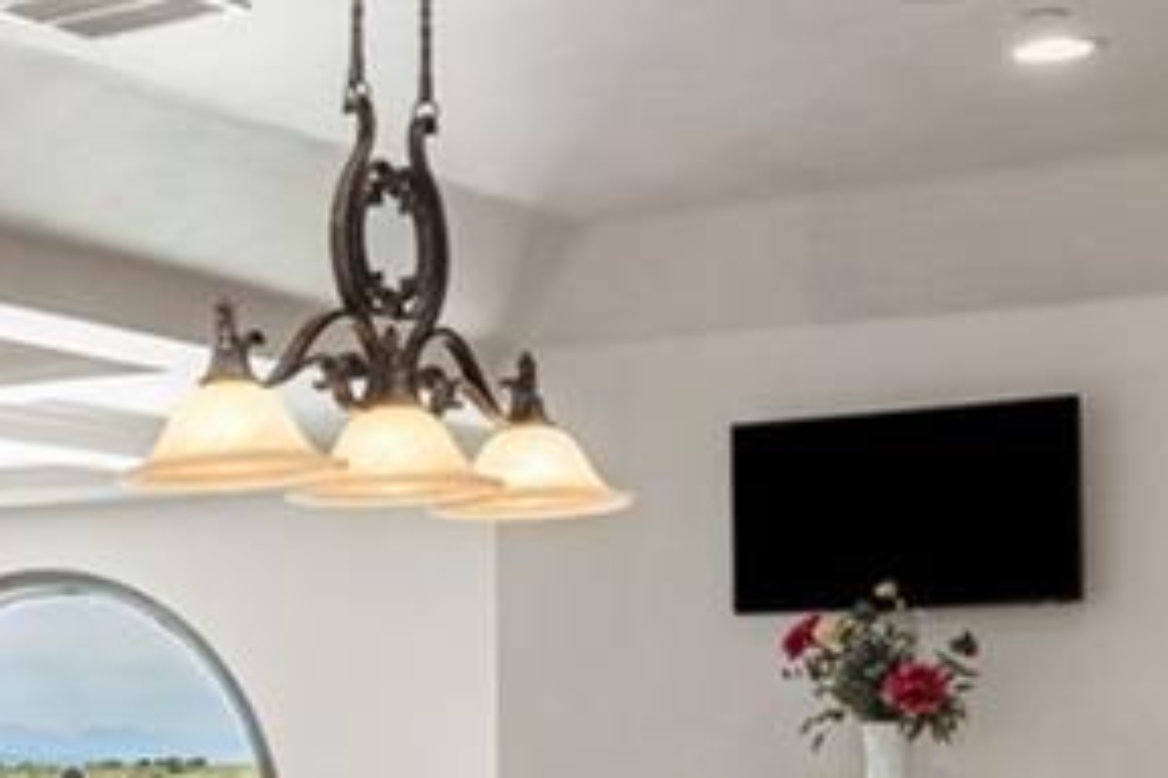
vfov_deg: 15.1
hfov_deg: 21.3
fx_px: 2887
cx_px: -235
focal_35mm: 89
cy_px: 798
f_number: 8
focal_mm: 16
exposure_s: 1/6
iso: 800
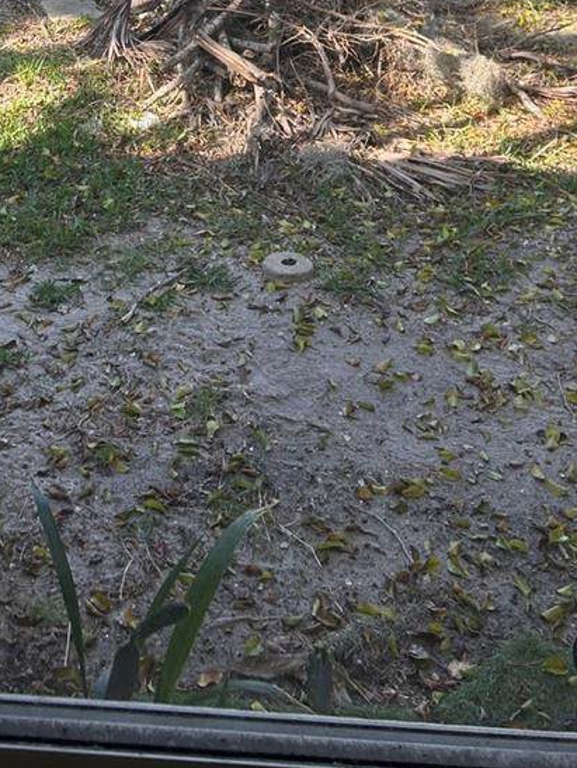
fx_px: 1265
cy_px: -69
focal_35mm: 57
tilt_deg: -14.2
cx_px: 112
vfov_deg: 30.4
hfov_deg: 25.2
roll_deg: -0.3
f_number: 1.5
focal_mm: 5.7
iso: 50
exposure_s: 1/312
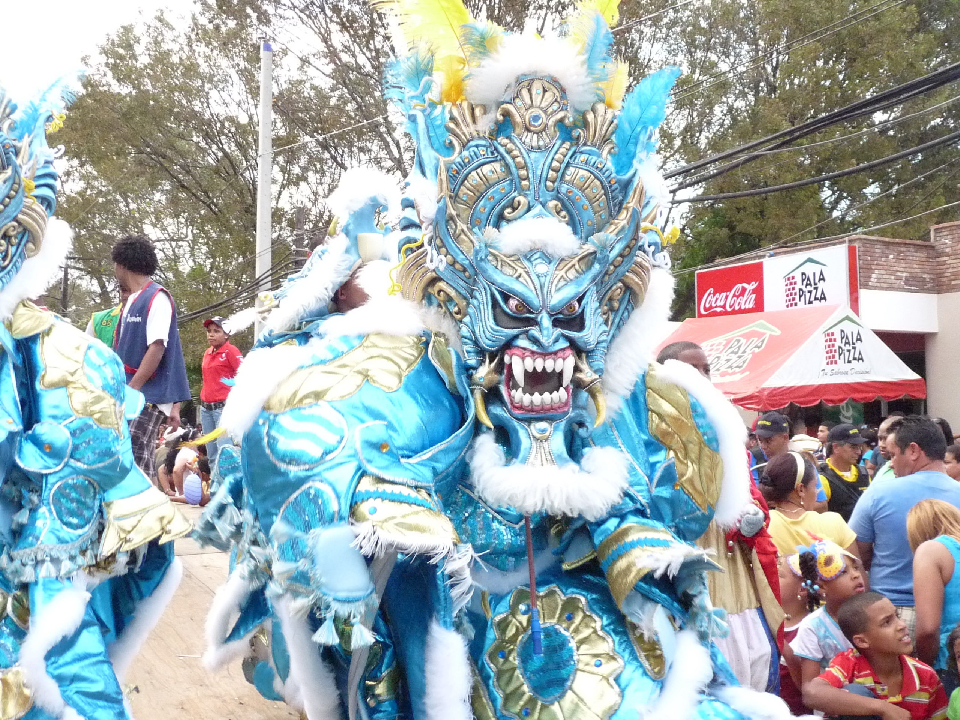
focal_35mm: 39
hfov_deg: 47.9
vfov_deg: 36.8
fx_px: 1082
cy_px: 360
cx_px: 480
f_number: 2.8
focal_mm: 4.8
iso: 400
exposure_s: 1/250
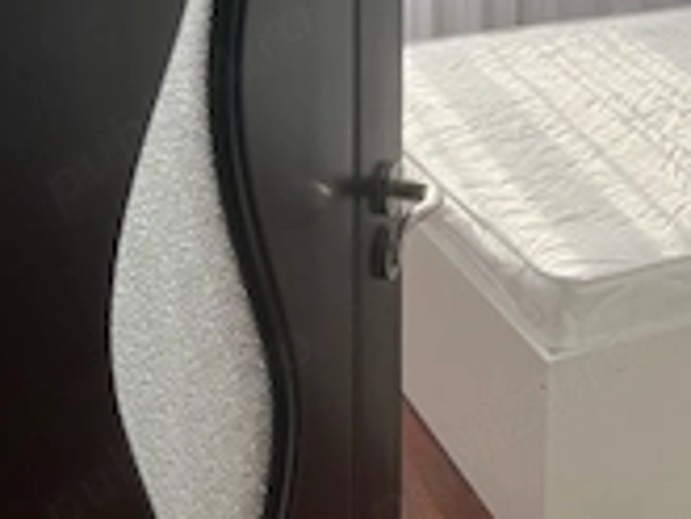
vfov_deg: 21.0
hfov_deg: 29.7
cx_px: 586
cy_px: -172
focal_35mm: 63
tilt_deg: -6.3
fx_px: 1259
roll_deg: -0.9
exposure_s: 1/1295
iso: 50
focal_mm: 5.7
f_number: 1.5
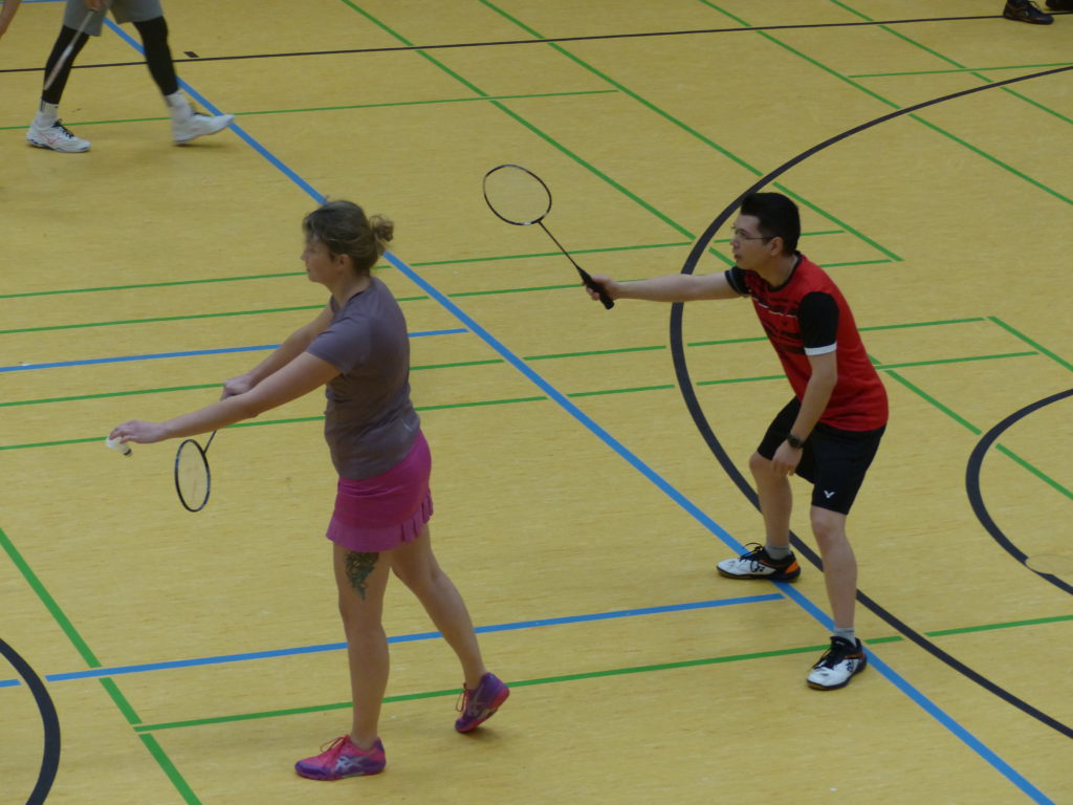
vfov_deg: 12.5
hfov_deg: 16.6
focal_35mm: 119
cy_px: 402
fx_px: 3689
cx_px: 536
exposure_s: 1/125
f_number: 2.8
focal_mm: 21.4
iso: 250
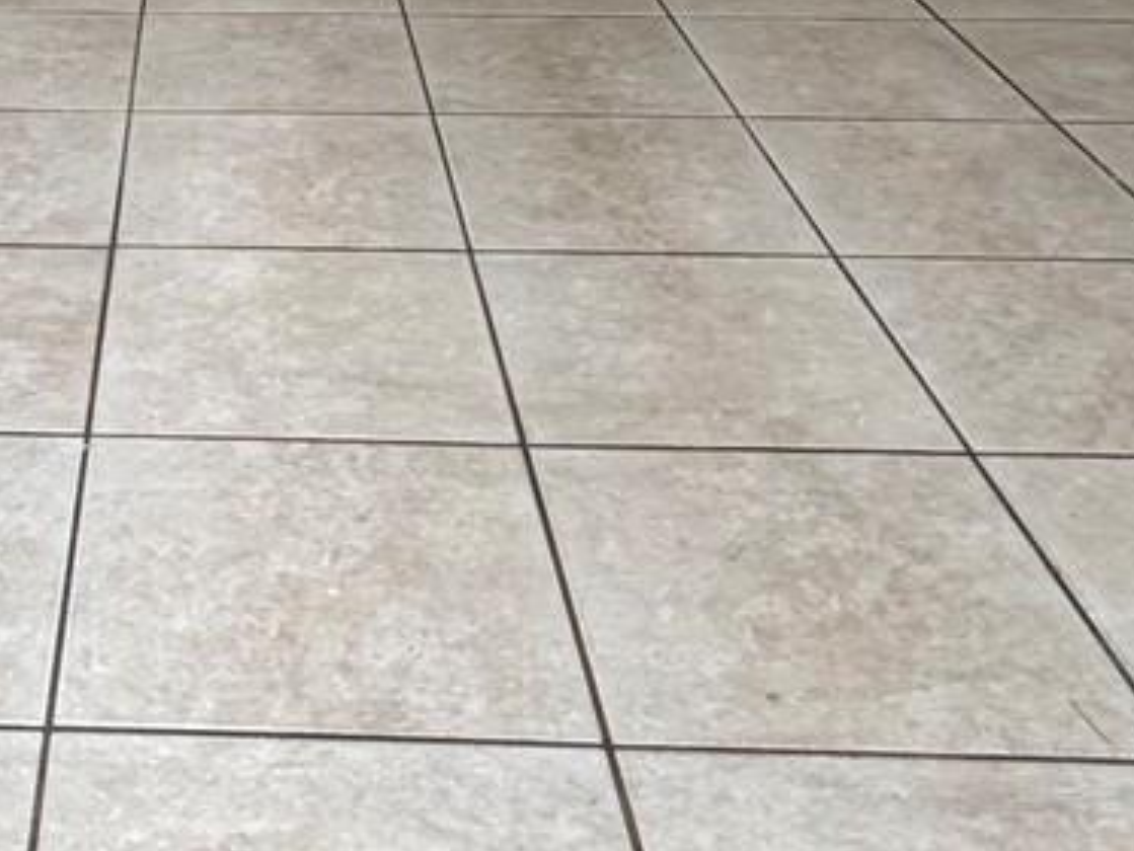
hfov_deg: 30.9
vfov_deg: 21.8
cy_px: -286
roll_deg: +0.1
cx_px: 134
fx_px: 1966
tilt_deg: -9.1
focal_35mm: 60
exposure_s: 1/120
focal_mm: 2.22
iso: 125
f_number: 2.2
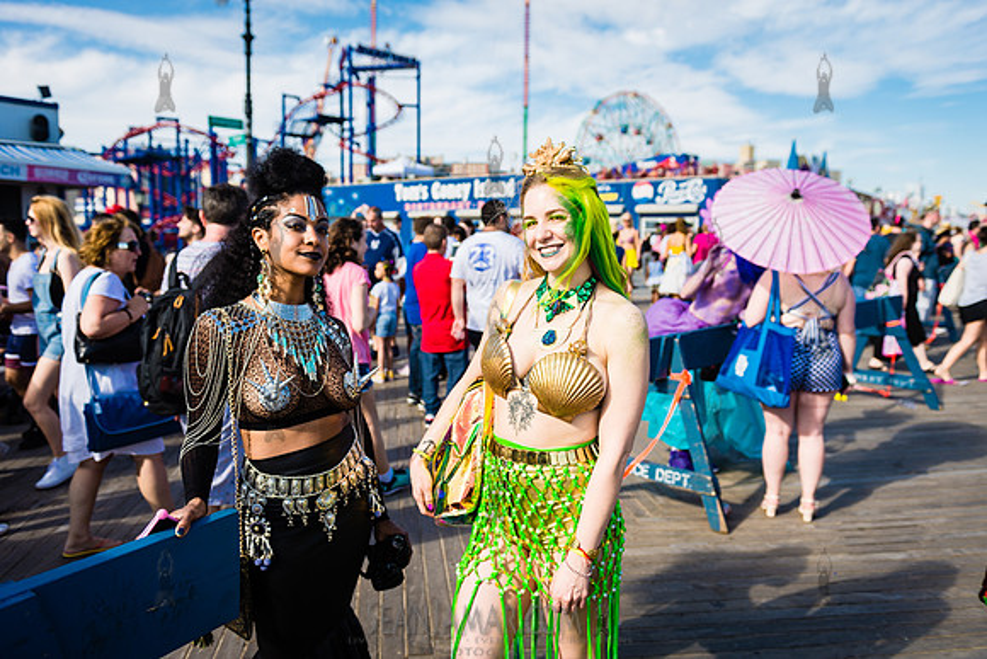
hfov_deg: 63.6
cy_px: 330
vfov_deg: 45.0
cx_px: 494
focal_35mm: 29
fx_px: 795
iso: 100
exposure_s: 1/640
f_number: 3.5
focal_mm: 29
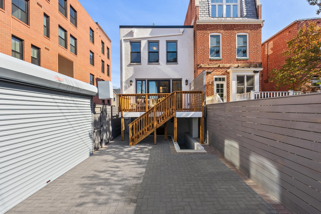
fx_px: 147
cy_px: 107
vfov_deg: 72.1
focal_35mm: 16
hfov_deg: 95.0
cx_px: 160
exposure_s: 1/400
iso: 250
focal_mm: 16.5
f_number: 8
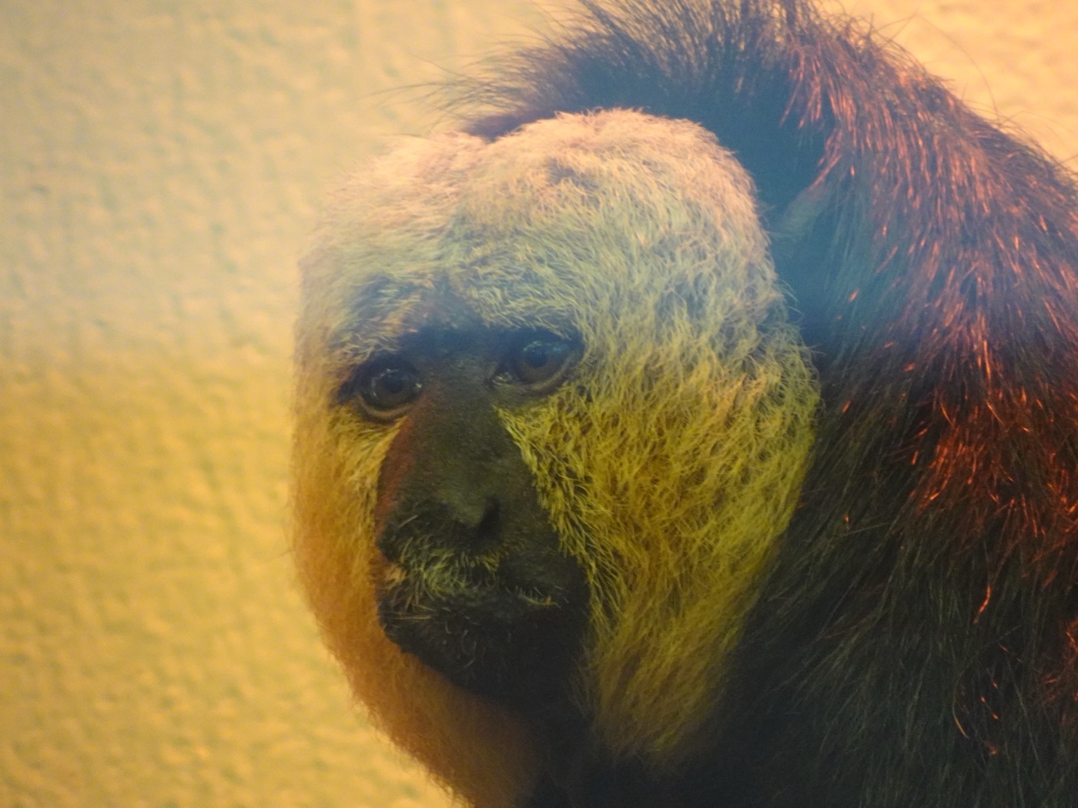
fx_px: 22422
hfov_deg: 2.8
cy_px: 404
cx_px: 539
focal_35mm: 720
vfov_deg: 2.1
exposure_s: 1/25
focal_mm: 118
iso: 800
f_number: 6.4
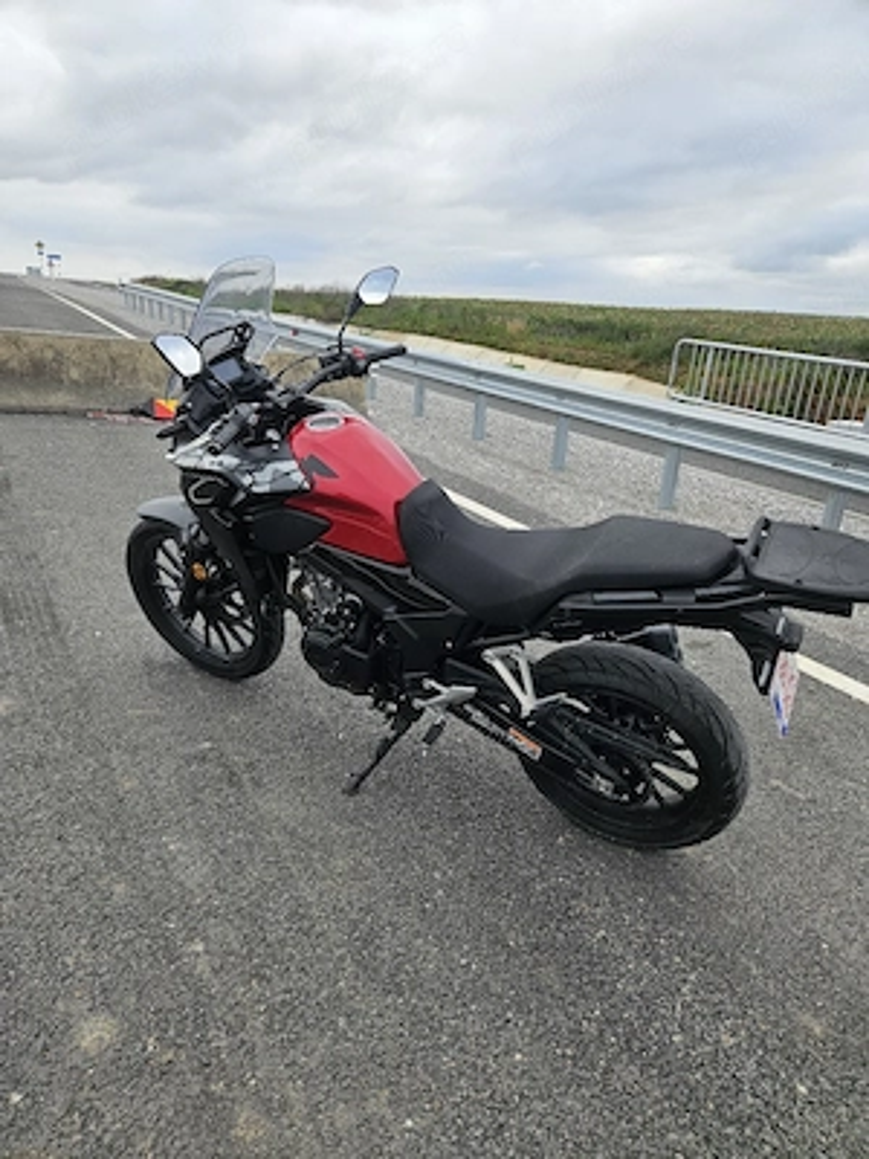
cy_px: 580
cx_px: 434
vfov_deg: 73.9
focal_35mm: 23
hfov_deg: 58.9
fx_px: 770
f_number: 1.8
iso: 64
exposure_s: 1/769
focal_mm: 5.4
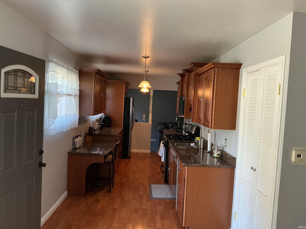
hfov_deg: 61.7
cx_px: 153
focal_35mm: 29
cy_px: 114
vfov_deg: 48.2
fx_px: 256
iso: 64
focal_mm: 3
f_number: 1.8
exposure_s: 1/60
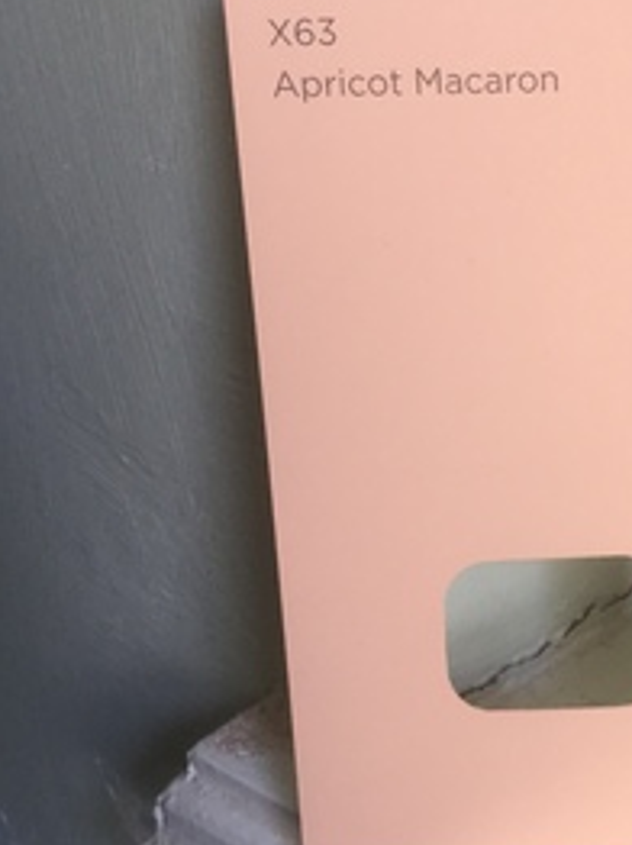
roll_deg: -1.8
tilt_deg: -32.6
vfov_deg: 27.1
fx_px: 1731
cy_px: 606
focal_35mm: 71
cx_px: 664
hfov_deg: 19.9
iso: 64
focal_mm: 3.3
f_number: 2.4
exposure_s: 1/33
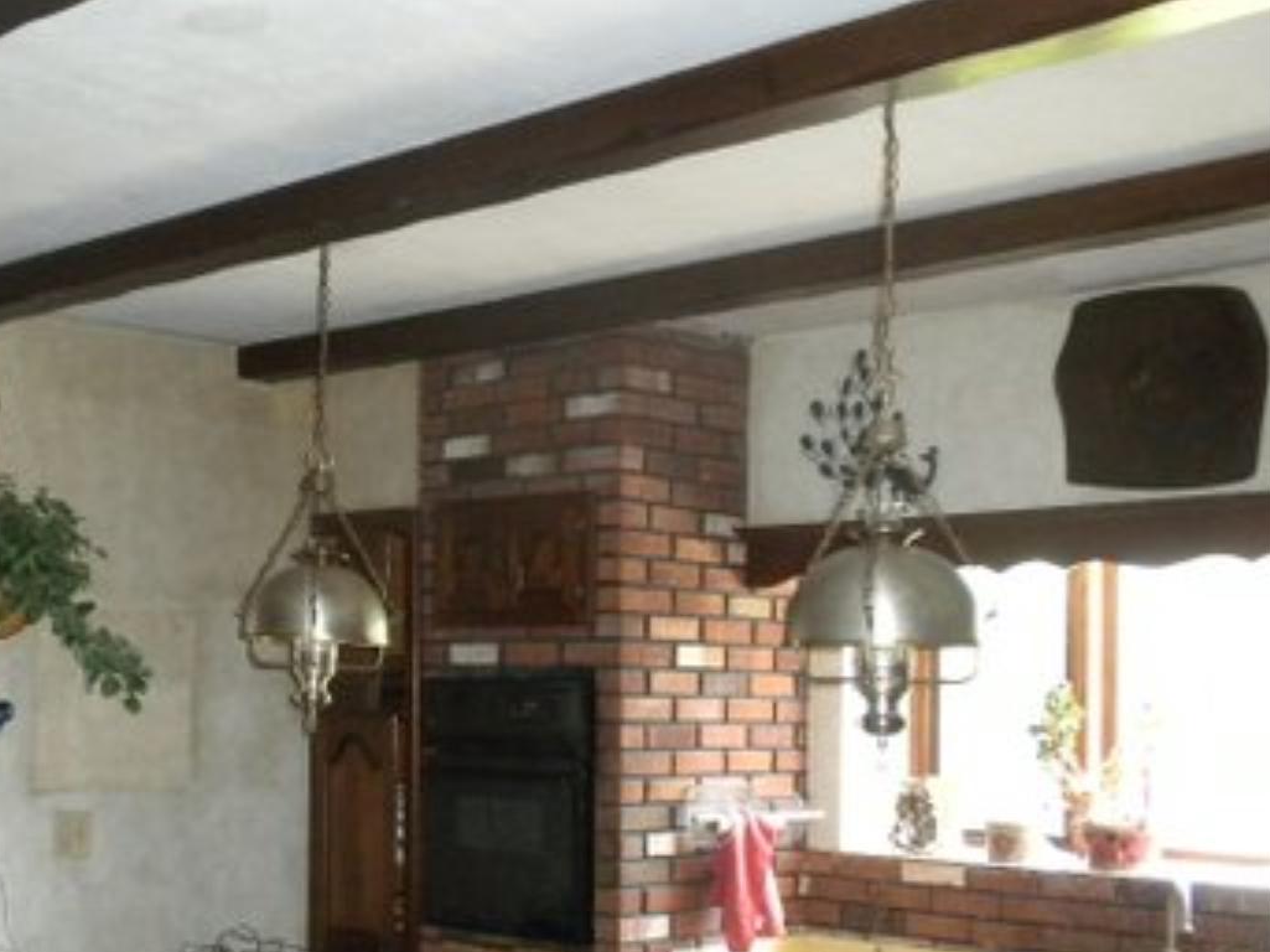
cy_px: 628
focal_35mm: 52
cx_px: 383
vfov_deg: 27.9
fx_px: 1907
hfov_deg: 36.3
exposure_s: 1/30
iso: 418
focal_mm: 6.6
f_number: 3.5
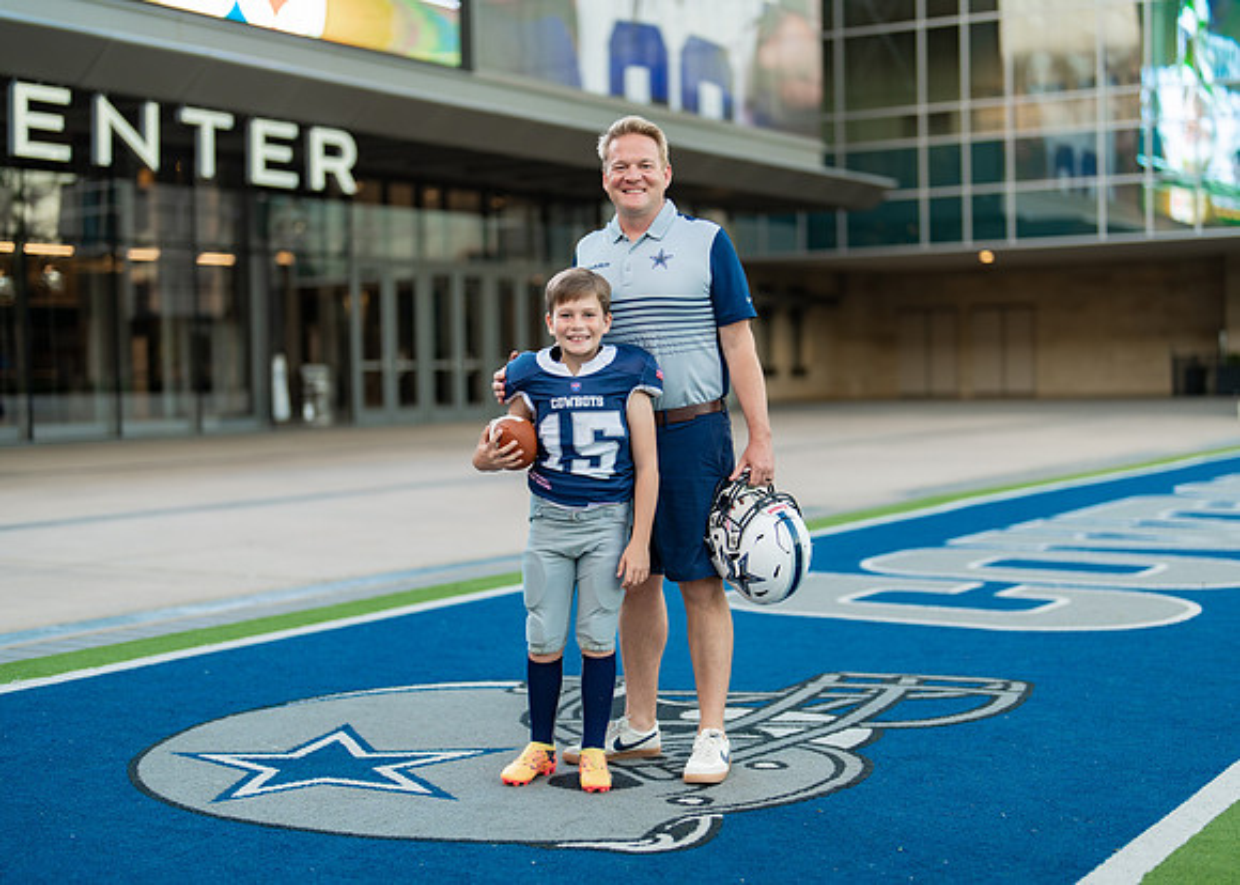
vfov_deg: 25.5
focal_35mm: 55
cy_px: 450
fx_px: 1954
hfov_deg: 35.2
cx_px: 666
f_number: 1.2
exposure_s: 1/400
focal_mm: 50
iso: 160
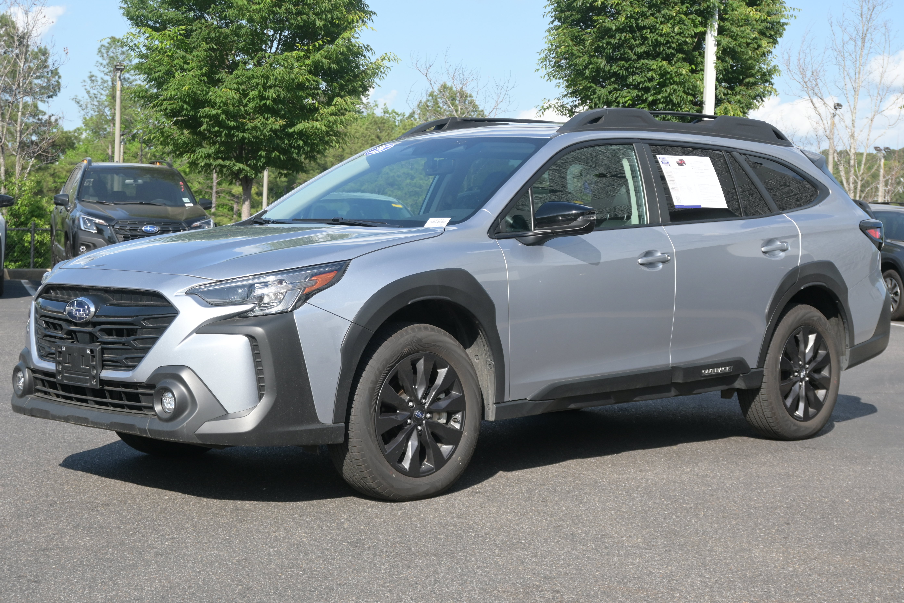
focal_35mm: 58
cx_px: 452
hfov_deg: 34.2
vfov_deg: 23.2
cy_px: 302
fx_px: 1469
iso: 200
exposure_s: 1/640
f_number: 5.6
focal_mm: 39
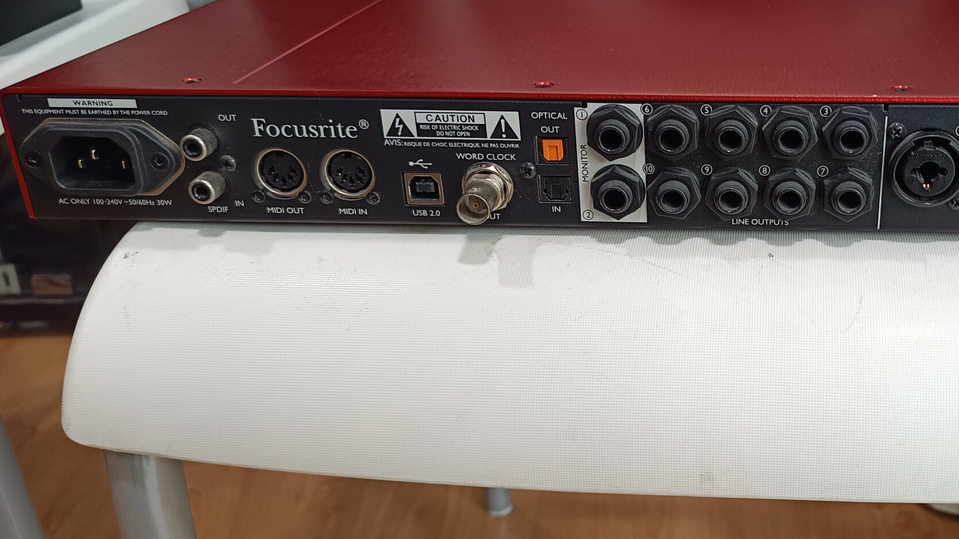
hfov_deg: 48.4
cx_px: 725
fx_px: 1017
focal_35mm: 40
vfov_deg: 29.7
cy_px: 243
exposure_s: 1/50
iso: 554
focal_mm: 5.31
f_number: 1.7
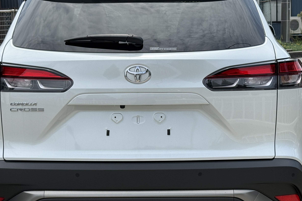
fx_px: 688
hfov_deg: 24.8
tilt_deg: -8.0
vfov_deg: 16.6
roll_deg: +2.0
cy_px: 115
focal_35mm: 82
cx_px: 139
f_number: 1.78
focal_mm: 6.76
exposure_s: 1/5587
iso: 80
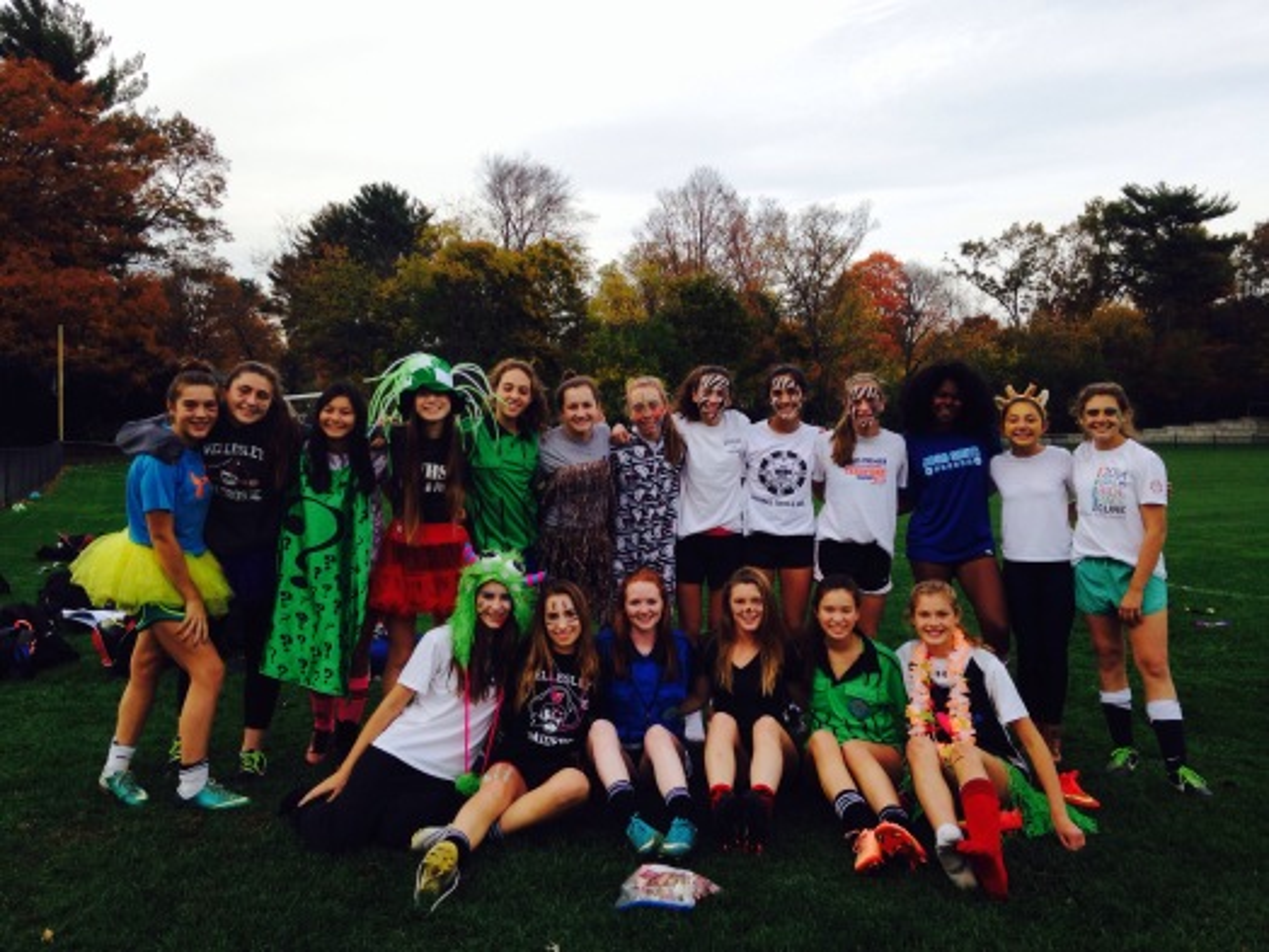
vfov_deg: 42.9
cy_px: 476
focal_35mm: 33
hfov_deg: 55.4
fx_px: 1210
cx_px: 634
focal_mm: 4.12
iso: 50
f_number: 2.4
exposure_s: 1/488
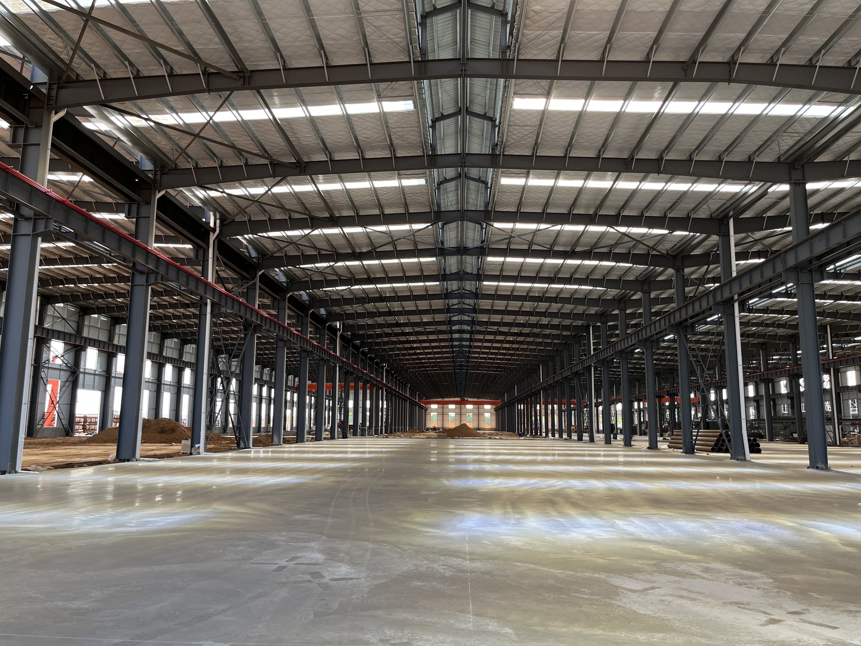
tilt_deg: +8.2
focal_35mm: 26
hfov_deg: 67.3
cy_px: 323
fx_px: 647
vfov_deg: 53.1
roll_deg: -0.2
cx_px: 430
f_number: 1.6
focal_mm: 5.1
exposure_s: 1/329
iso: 50
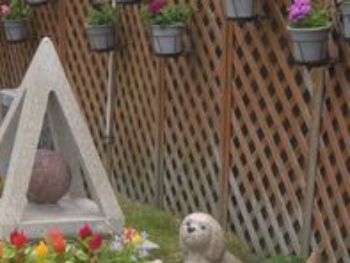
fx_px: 1275
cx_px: 4
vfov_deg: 11.7
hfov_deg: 15.4
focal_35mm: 126
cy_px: 252
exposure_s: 1/320
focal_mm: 10.2
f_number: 3.5
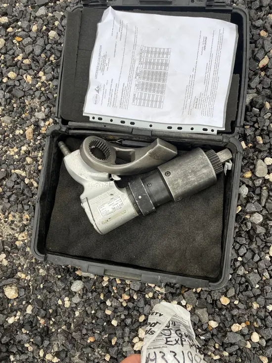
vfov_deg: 67.3
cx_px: 136
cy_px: 182
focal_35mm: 26
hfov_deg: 53.1
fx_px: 272
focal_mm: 4.2
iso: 32
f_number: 1.6
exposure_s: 1/304
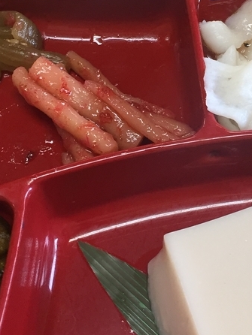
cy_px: 112
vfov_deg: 24.9
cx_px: 211
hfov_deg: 18.7
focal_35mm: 78
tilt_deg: -59.0
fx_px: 756
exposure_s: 1/30
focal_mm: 4.15
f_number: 2.2
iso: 40
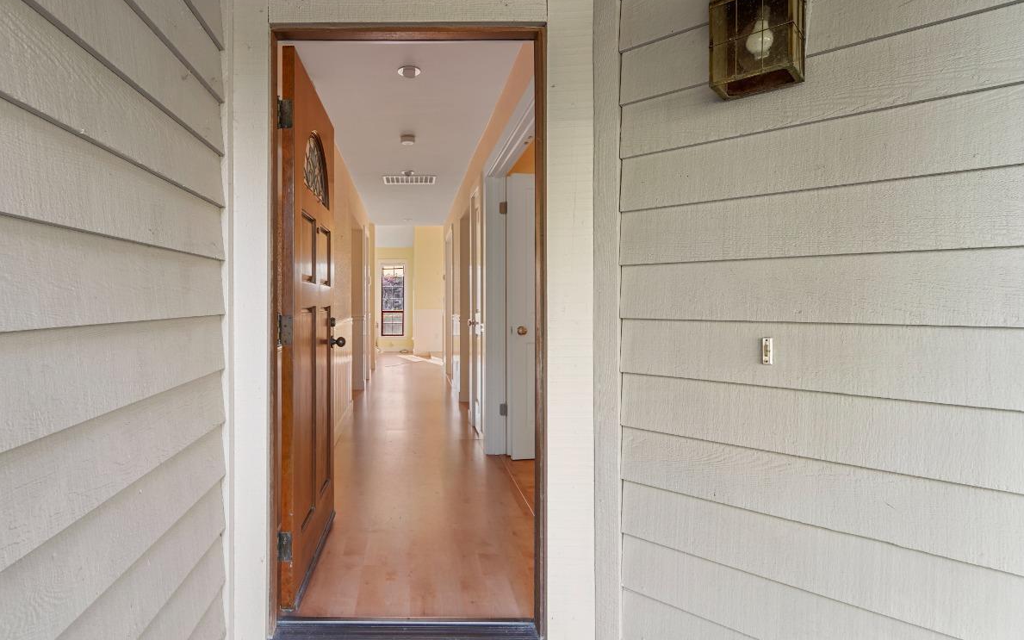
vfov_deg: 65.0
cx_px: 411
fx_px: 502
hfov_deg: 90.0
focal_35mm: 18
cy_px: 313
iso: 100
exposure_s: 1/1.25
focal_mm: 14
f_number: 8
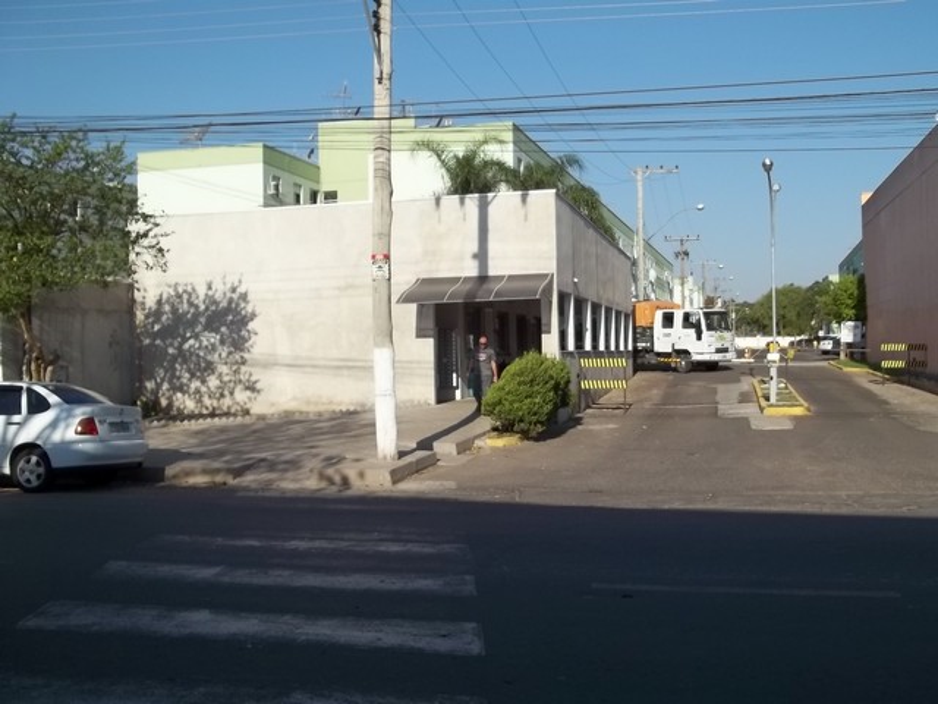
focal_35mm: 36
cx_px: 469
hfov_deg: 51.4
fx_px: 976
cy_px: 352
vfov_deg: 39.7
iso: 64
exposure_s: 1/160
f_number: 8
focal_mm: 6.5
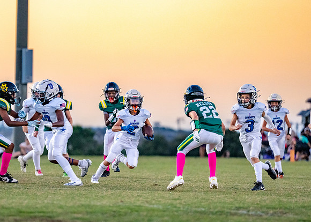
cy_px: 127
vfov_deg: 5.3
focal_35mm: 270
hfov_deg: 7.5
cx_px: 124
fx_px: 2383
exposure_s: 1/1600
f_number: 2.8
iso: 4000
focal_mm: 200
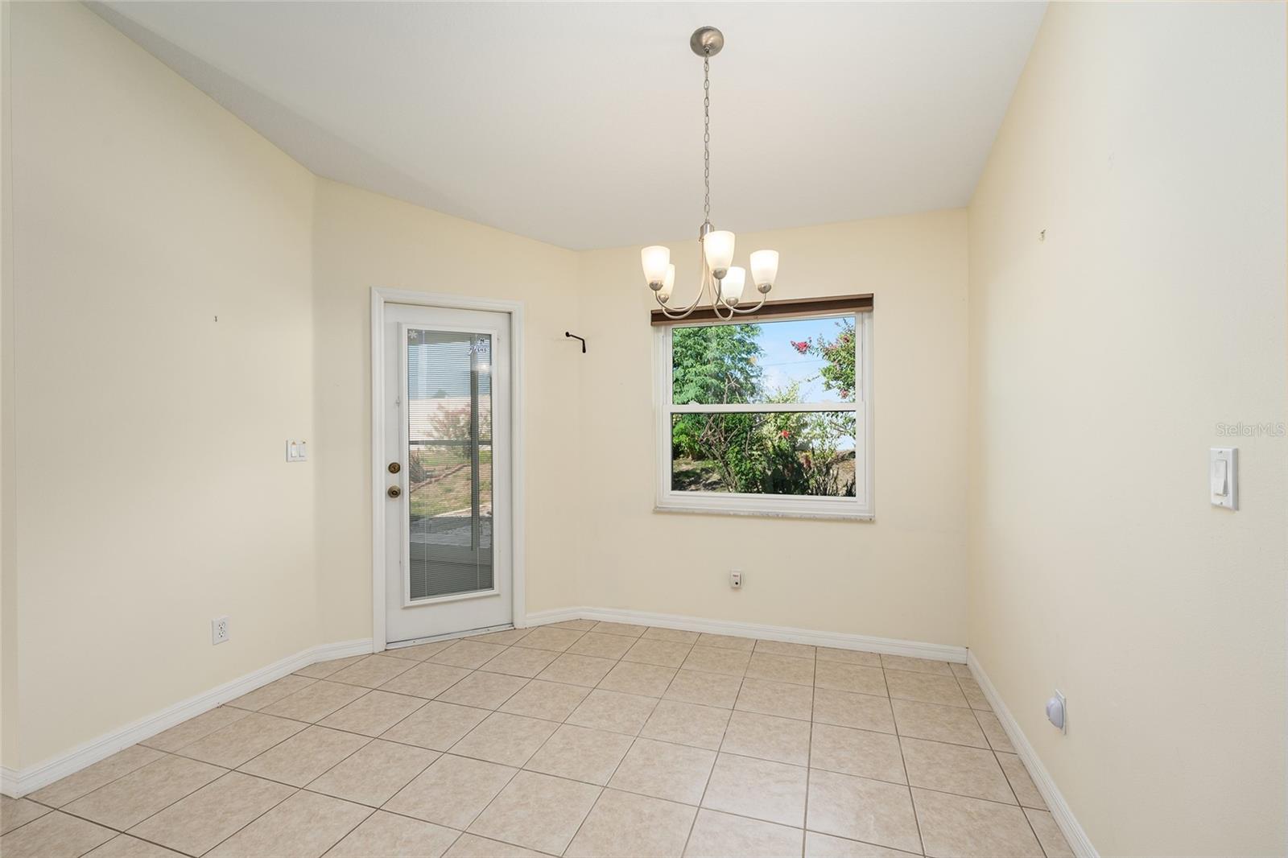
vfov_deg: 77.3
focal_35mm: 15
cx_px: 644
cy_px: 429
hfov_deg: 100.4
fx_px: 537
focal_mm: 15
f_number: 8
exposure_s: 1/15
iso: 400
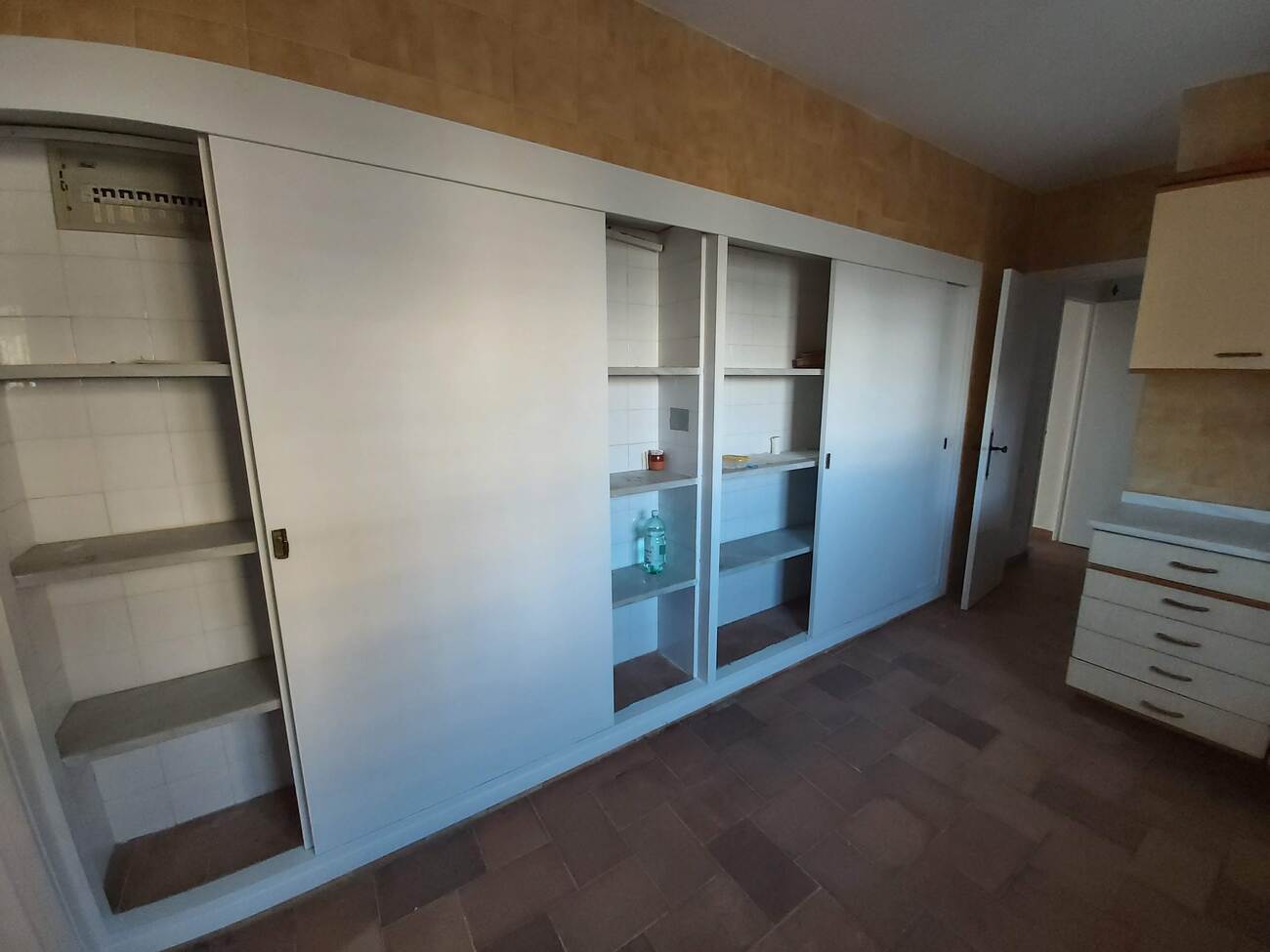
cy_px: 476
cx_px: 635
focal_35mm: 12
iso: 100
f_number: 2.2
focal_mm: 1.42
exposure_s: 1/50
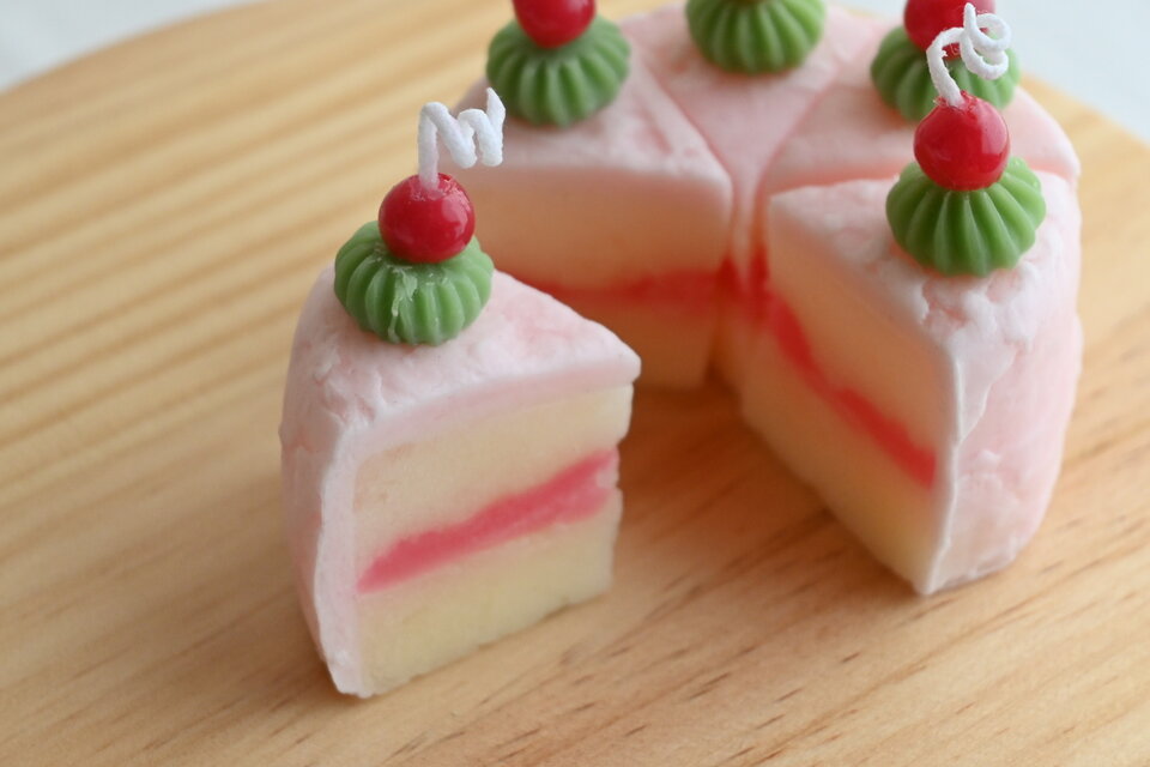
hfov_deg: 27.0
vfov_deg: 18.2
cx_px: 575
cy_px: 384
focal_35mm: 75
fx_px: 2396
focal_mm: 50
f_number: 6.3
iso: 1000
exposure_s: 1/125
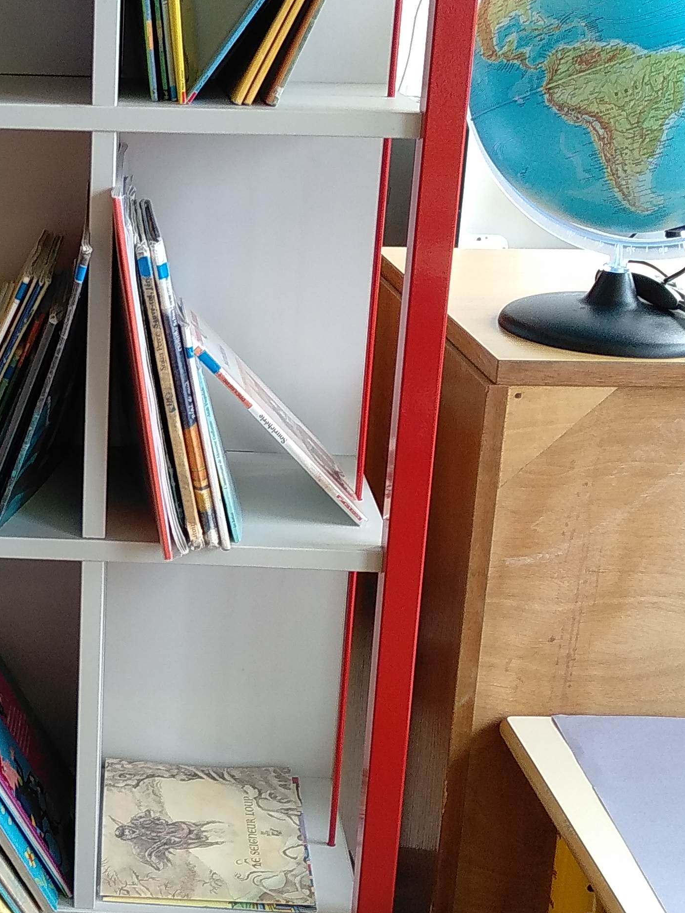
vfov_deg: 34.3
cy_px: 406
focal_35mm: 56
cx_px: 74
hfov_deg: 25.3
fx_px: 1477
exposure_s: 1/50
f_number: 2.2
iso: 160
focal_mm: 3.82
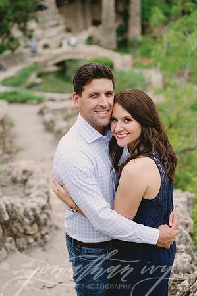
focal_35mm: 50
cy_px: 148
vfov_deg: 39.6
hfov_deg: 26.9
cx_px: 98
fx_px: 411
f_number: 2.5
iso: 400
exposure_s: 1/1000
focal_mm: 50
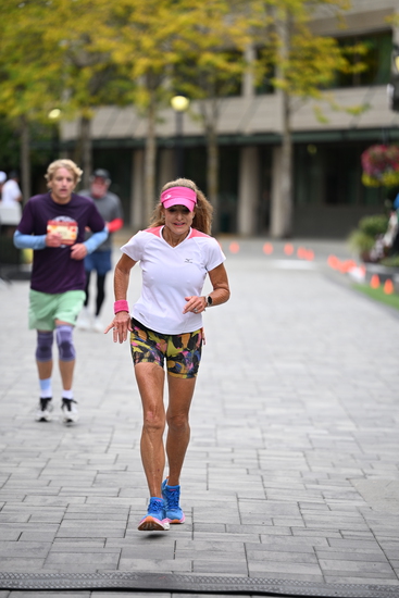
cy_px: 299
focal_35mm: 145
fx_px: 2409
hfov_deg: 9.5
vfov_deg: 14.1
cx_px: 200
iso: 640
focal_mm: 145
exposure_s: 1/2500
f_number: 2.8
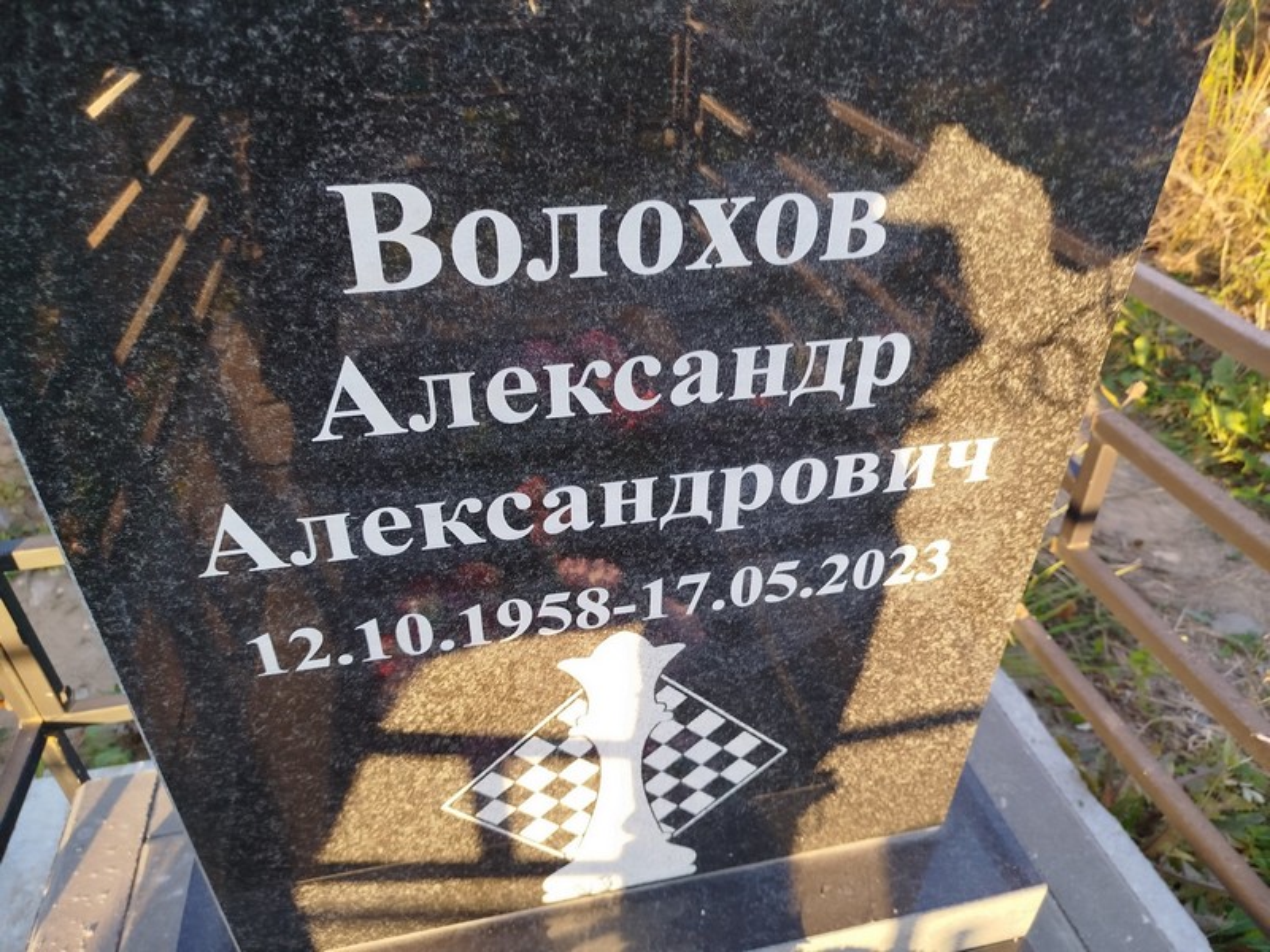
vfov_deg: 56.8
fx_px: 881
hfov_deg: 71.6
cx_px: 635
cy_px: 476
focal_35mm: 24
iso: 64
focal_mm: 5.31
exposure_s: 1/100
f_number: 1.7
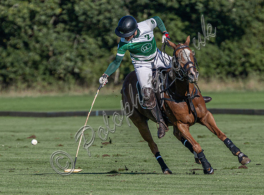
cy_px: 257
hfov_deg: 1.7
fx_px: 8660
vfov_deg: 1.3
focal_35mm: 1141
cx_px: 55
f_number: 5.6
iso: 400
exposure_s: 1/2500
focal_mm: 400
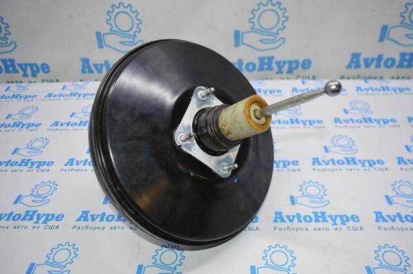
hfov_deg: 62.0
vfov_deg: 43.5
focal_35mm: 30
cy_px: 137
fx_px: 344
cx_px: 206
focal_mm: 20
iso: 400
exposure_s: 1/100
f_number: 4
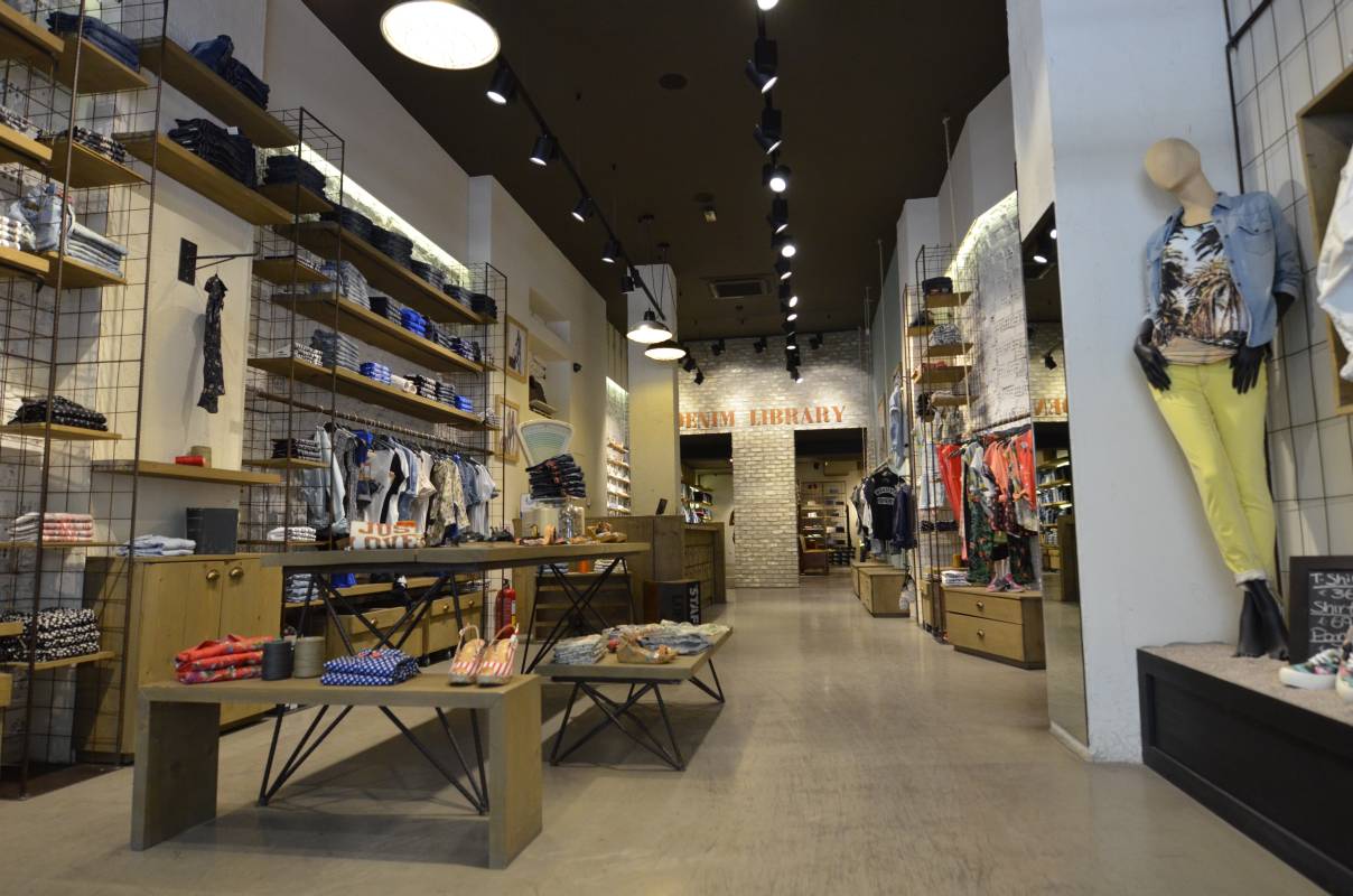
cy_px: 448
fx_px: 788
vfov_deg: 59.3
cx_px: 676
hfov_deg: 81.3
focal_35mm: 21
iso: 1600
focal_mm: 14
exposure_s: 1/320
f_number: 2.8
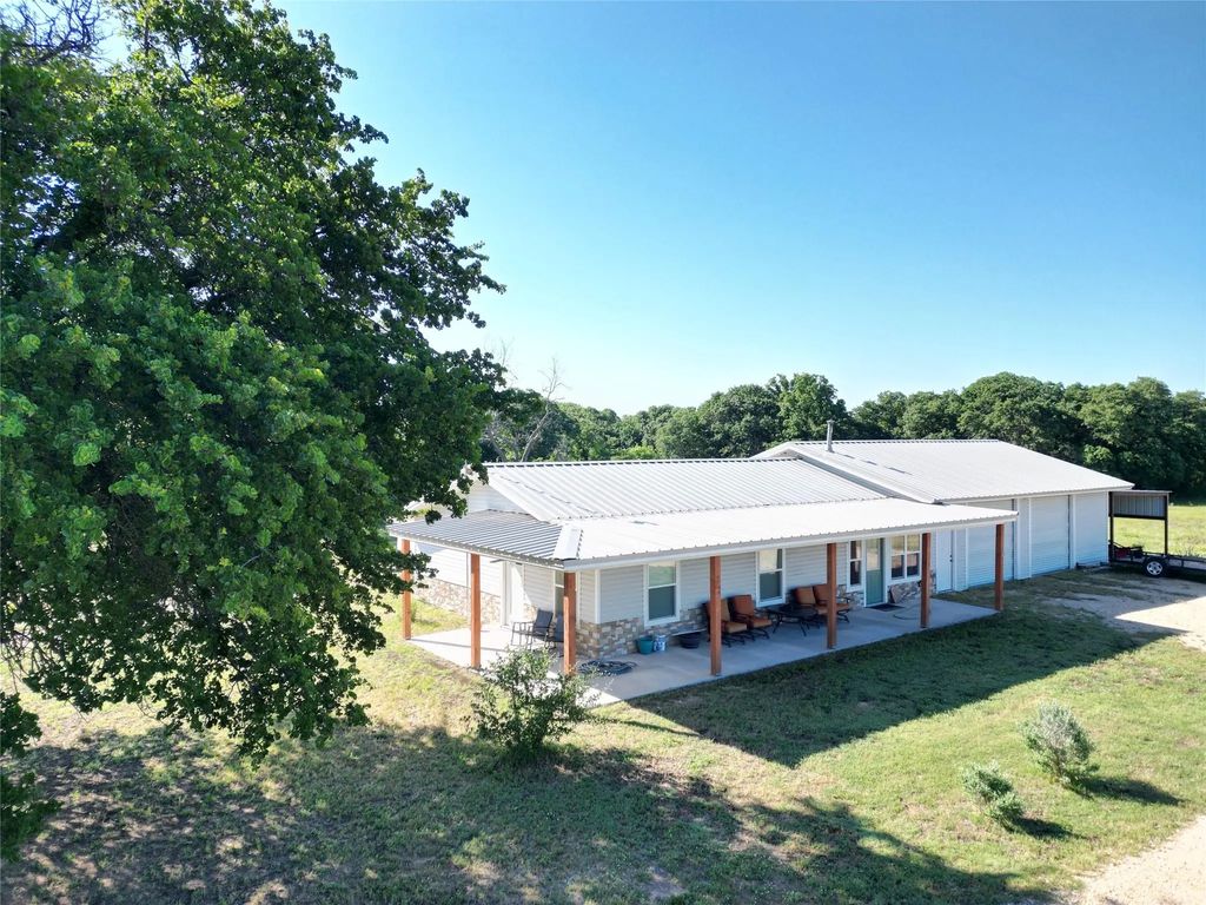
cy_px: 452
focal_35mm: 24
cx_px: 603
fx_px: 836
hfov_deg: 71.6
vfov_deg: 56.8
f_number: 1.7
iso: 100
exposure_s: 1/1600
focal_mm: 6.72
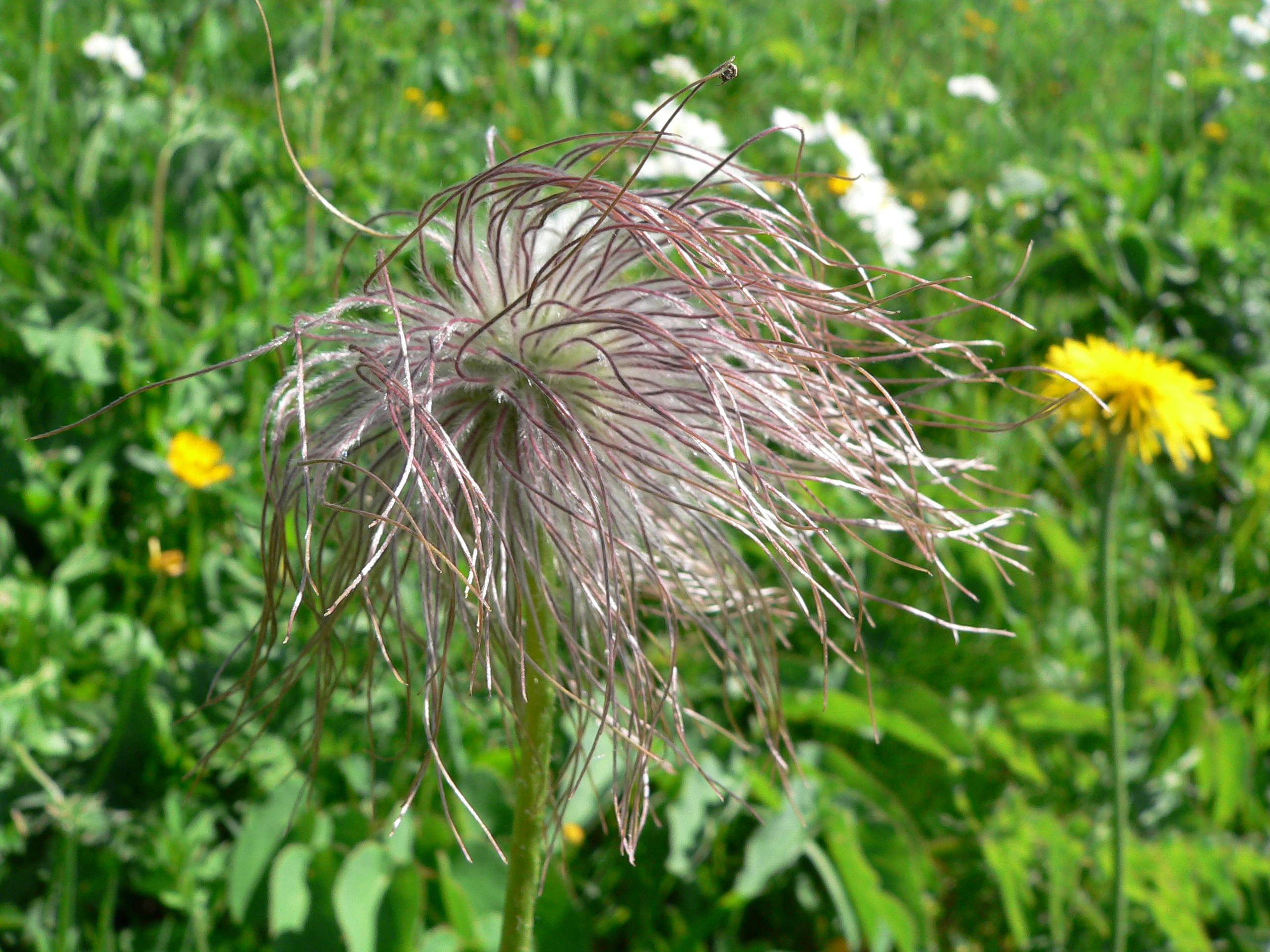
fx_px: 1321
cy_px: 476
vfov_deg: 39.7
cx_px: 635
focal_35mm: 36
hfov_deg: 51.4
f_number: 4
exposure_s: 1/500
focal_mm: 6
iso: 100
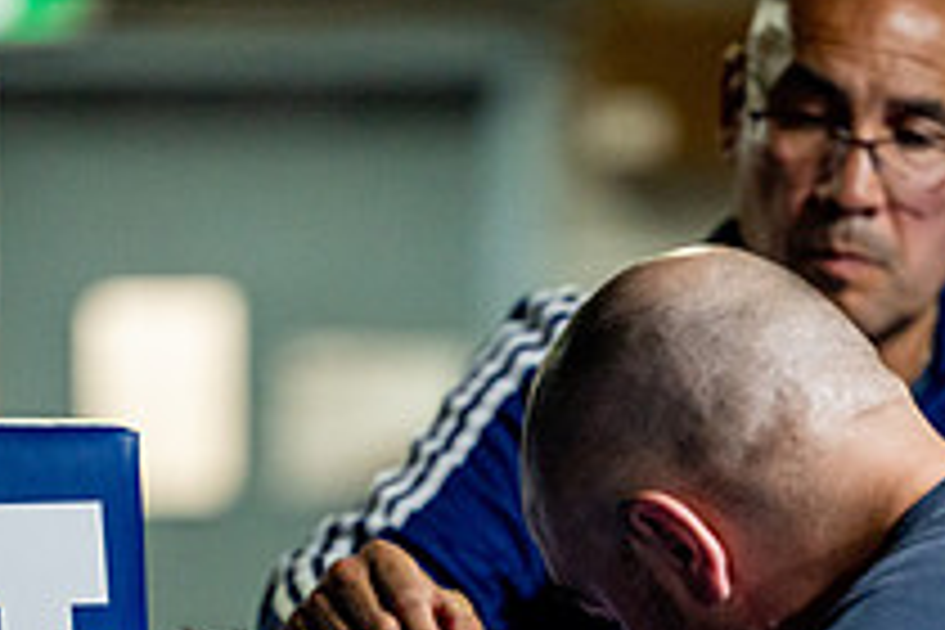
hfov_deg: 5.0
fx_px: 10867
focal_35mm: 414
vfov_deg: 3.3
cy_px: 844
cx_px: 590
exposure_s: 1/1000
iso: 4000
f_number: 2
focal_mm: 150
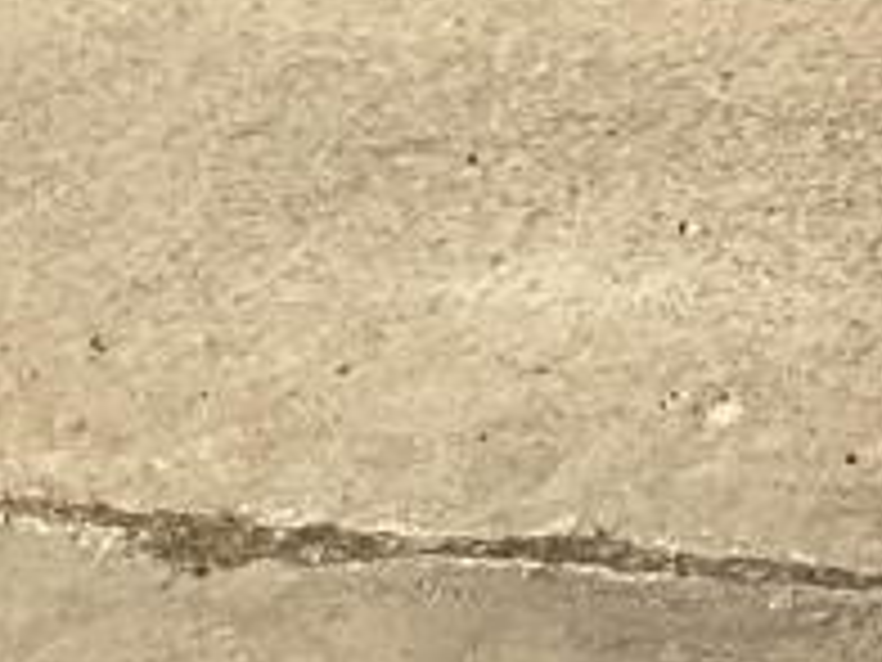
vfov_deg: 7.0
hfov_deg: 9.0
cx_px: 2358
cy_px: -1410
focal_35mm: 189
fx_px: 4816
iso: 16
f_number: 1.8
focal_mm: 3
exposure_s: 1/2427
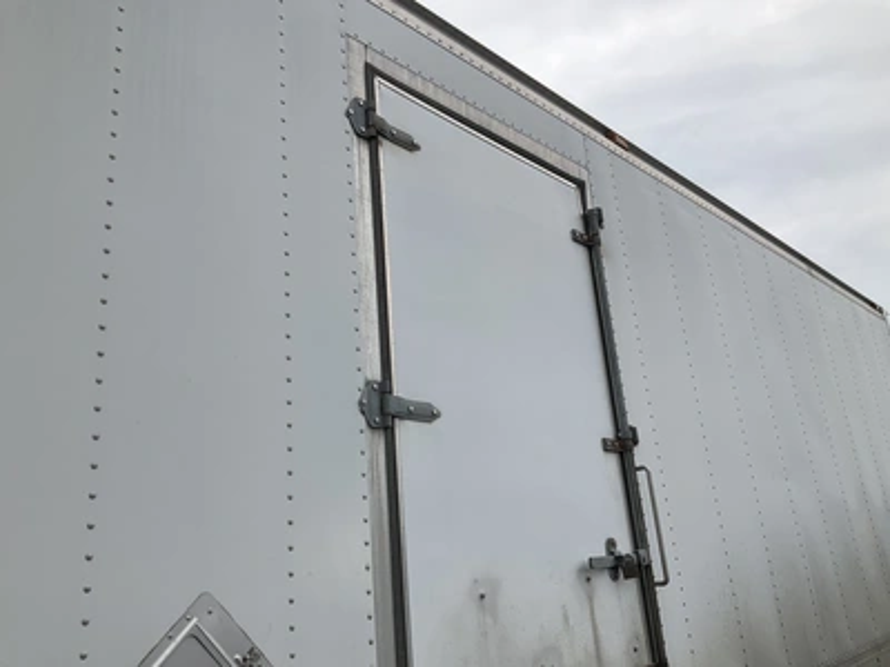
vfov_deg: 48.2
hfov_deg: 61.7
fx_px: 746
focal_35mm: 29
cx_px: 445
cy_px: 334
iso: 25
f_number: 1.8
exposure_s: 1/1121
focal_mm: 3
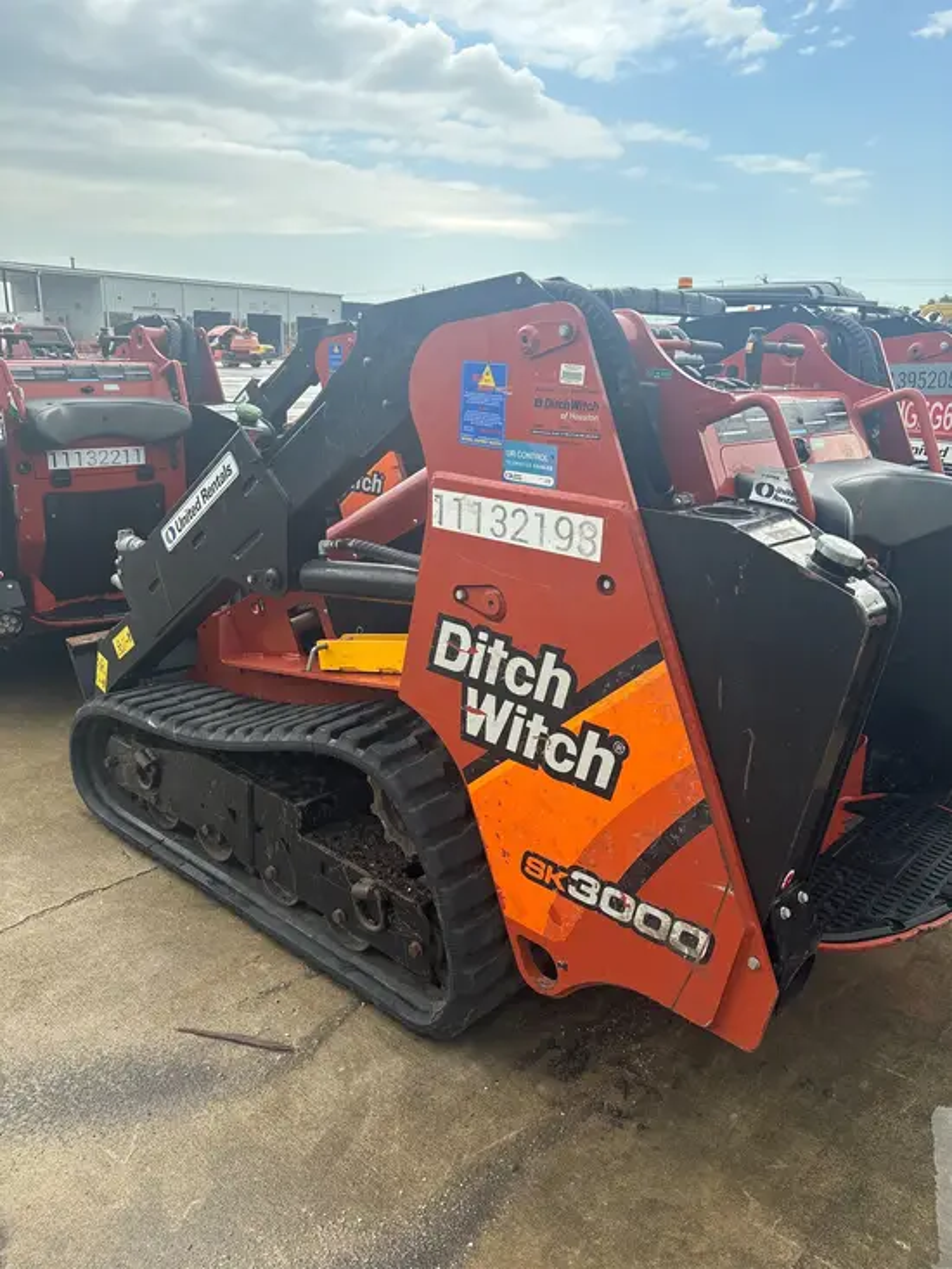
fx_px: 953
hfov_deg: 53.1
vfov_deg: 67.3
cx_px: 476
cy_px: 634
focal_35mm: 26
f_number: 1.6
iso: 50
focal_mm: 5.96
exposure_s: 1/615
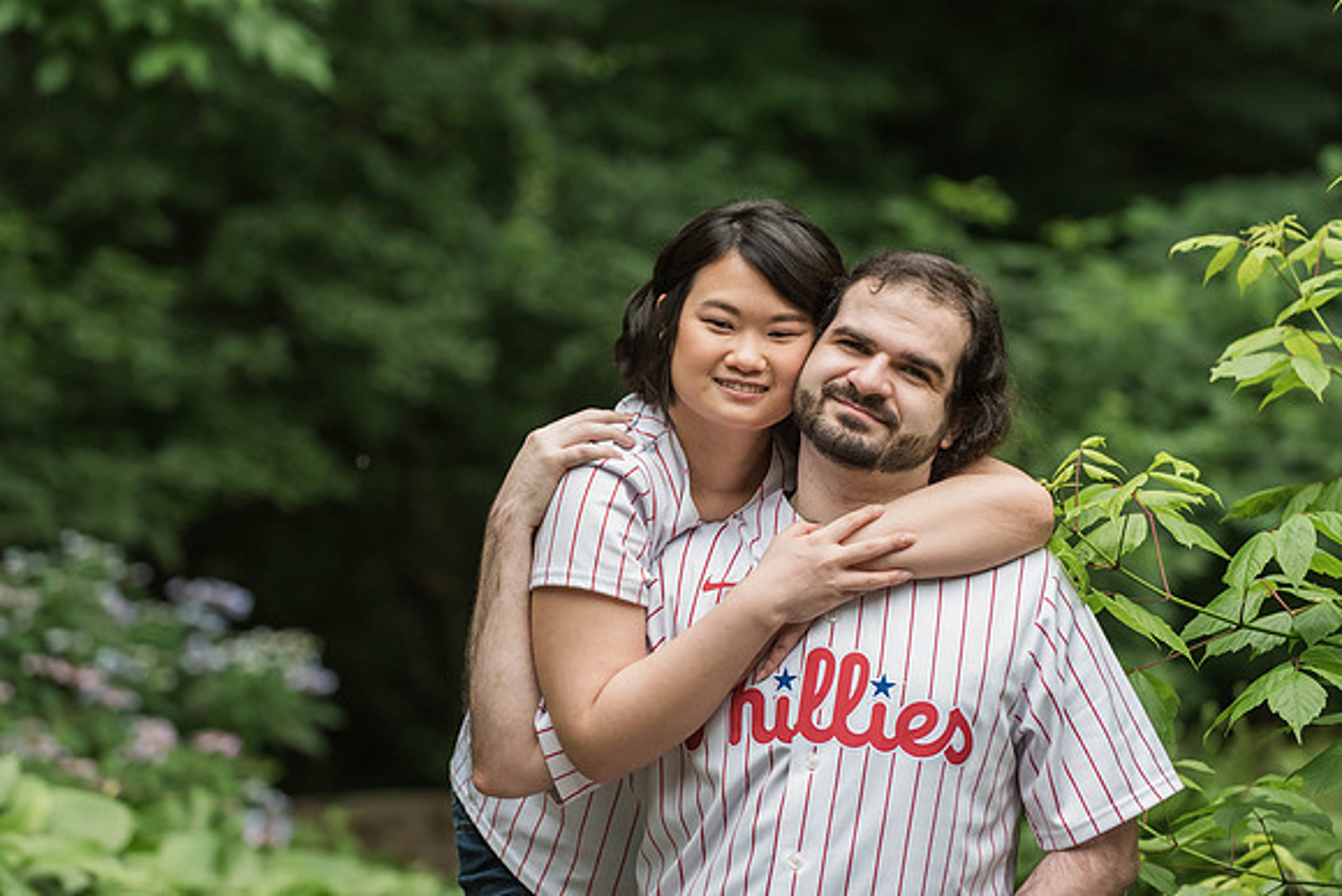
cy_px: 441
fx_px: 5178
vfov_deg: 9.9
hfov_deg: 14.8
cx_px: 667
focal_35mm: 139
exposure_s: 1/1000
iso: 2000
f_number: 4
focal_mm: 135
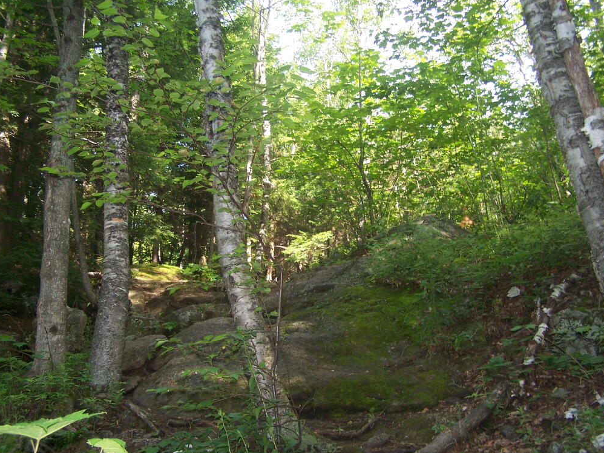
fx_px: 680
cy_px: 230
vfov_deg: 36.8
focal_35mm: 39
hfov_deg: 47.9
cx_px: 303
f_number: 2.8
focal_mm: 6.3
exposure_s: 1/125
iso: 140
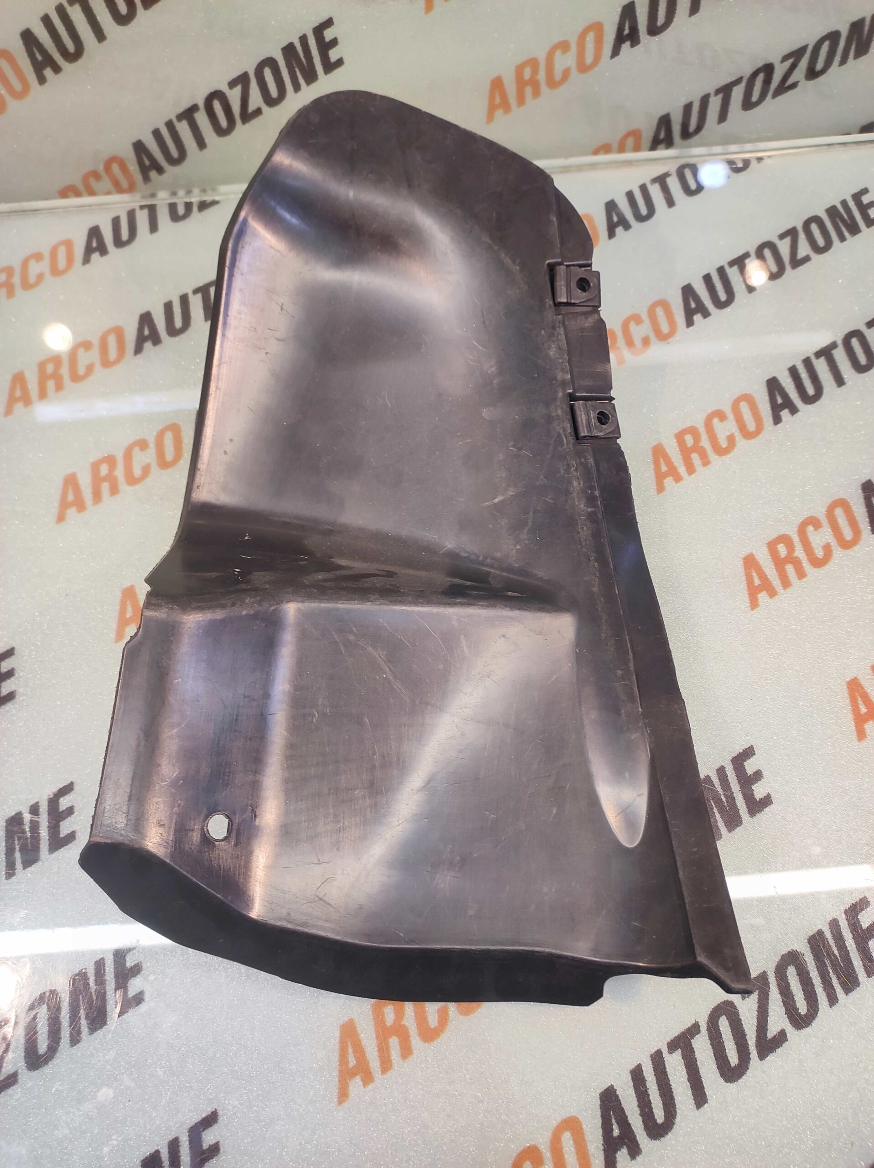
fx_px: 573
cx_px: 437
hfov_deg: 74.7
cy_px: 584
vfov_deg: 91.1
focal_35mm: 17
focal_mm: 4.74
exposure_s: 1/33
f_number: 1.79
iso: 160
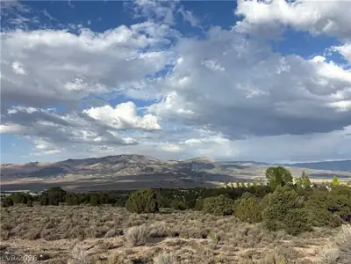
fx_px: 264
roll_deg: -2.9
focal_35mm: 26
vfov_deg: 53.1
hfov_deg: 67.3
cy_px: 132
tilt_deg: +8.8
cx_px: 176
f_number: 1.6
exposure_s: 1/4065
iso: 50
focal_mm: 5.96
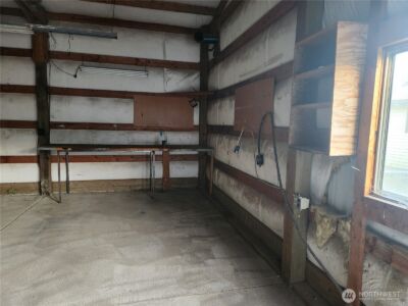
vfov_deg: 58.9
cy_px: 153
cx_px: 204
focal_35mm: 23
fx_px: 271
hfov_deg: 73.9
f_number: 1.8
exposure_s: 1/30
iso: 640
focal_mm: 5.4
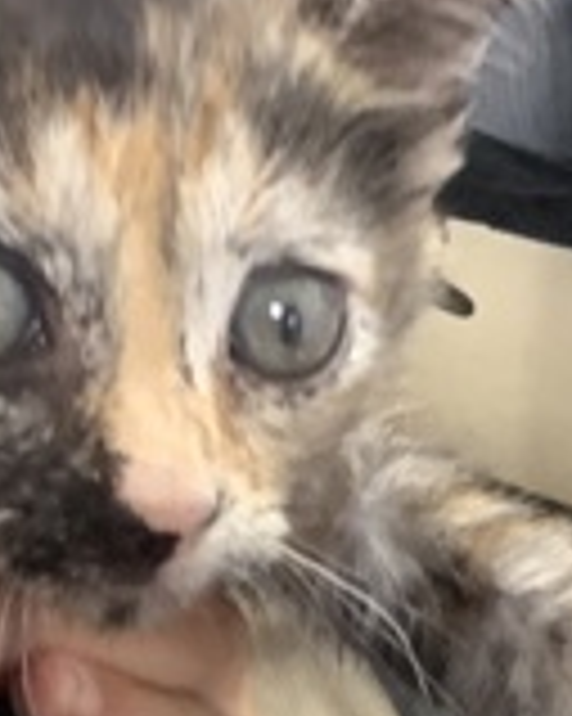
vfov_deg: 22.2
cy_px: 833
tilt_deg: -44.9
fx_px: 1695
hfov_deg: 19.2
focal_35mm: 80
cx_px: 318
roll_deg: -16.5
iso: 320
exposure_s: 1/40
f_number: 2.4
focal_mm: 3.3
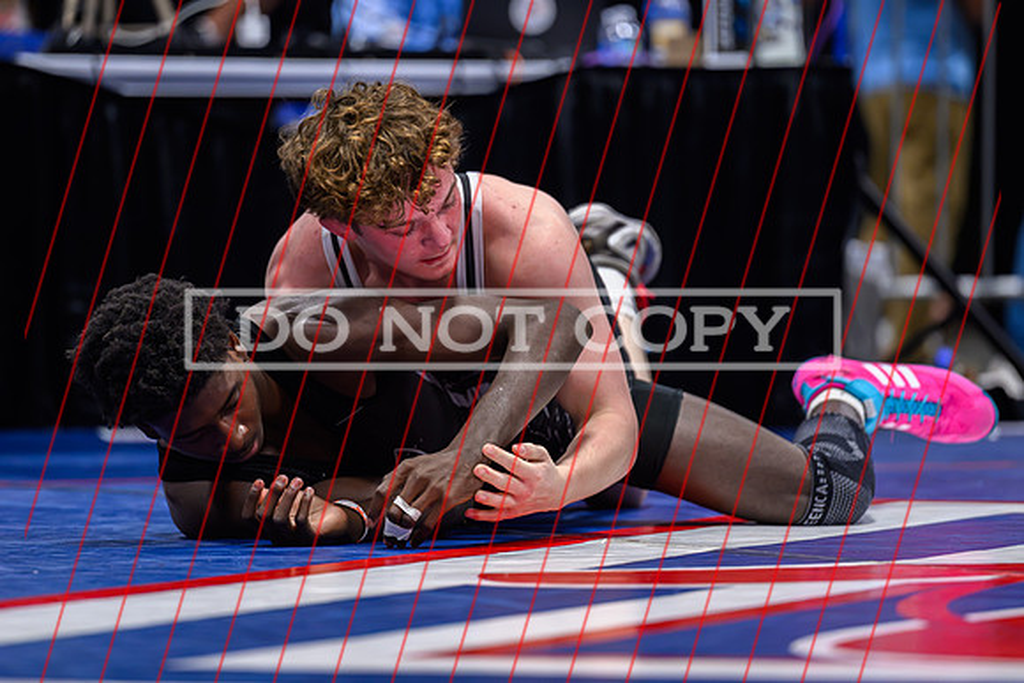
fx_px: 6997
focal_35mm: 246
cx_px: 444
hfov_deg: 8.4
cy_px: 283
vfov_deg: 5.6
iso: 4000
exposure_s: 1/800
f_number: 2.8
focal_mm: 200
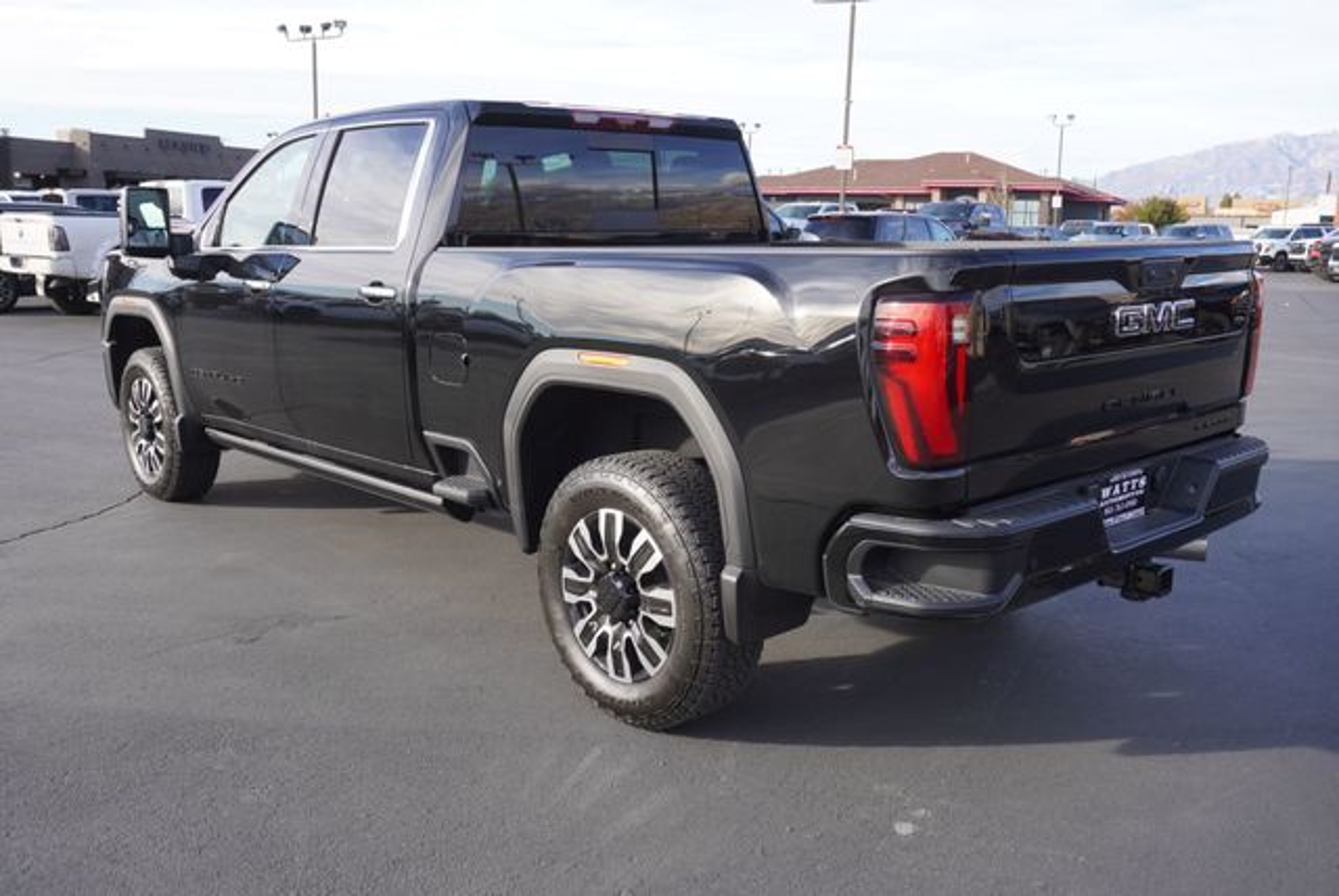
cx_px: 670
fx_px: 1173
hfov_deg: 59.4
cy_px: 448
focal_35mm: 32
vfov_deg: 41.8
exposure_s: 1/100
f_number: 6.3
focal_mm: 21
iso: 100
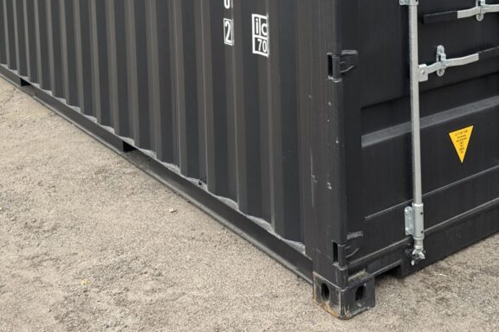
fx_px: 721
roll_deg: +0.1
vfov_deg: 24.1
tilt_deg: -5.3
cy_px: -42
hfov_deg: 38.0
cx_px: 311
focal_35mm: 52
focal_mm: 6.76
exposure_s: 1/121
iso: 64
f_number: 1.78
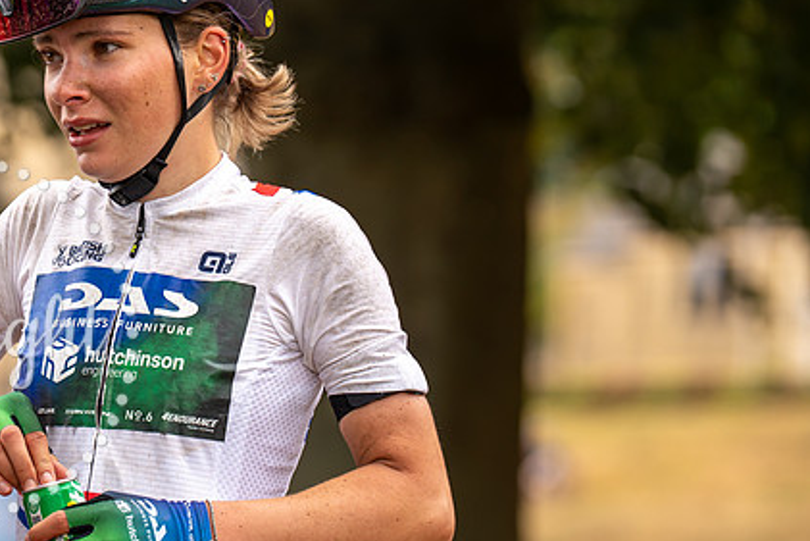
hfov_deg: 7.8
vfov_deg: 5.2
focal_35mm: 264
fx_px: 5942
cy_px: 104
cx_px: 93
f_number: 3.5
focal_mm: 141
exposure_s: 1/1000
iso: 250
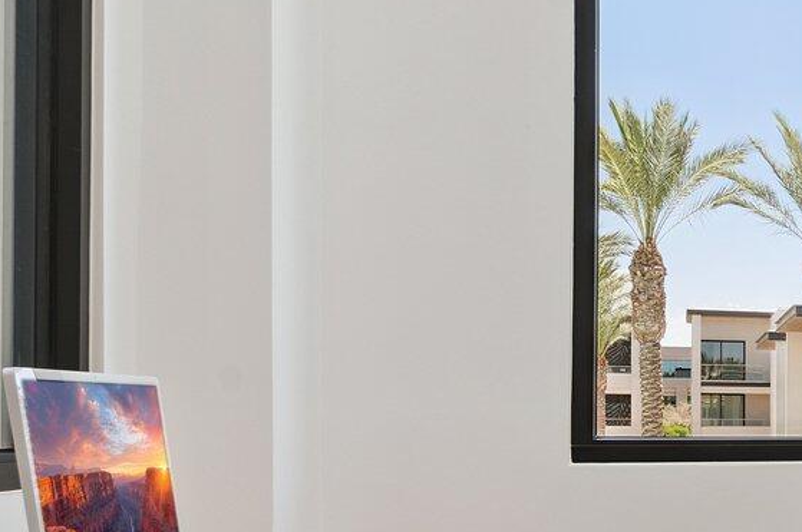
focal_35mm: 68
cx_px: 1419
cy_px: 410
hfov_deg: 21.0
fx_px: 1509
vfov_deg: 19.8
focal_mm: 18.5
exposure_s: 1/160
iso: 320
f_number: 8
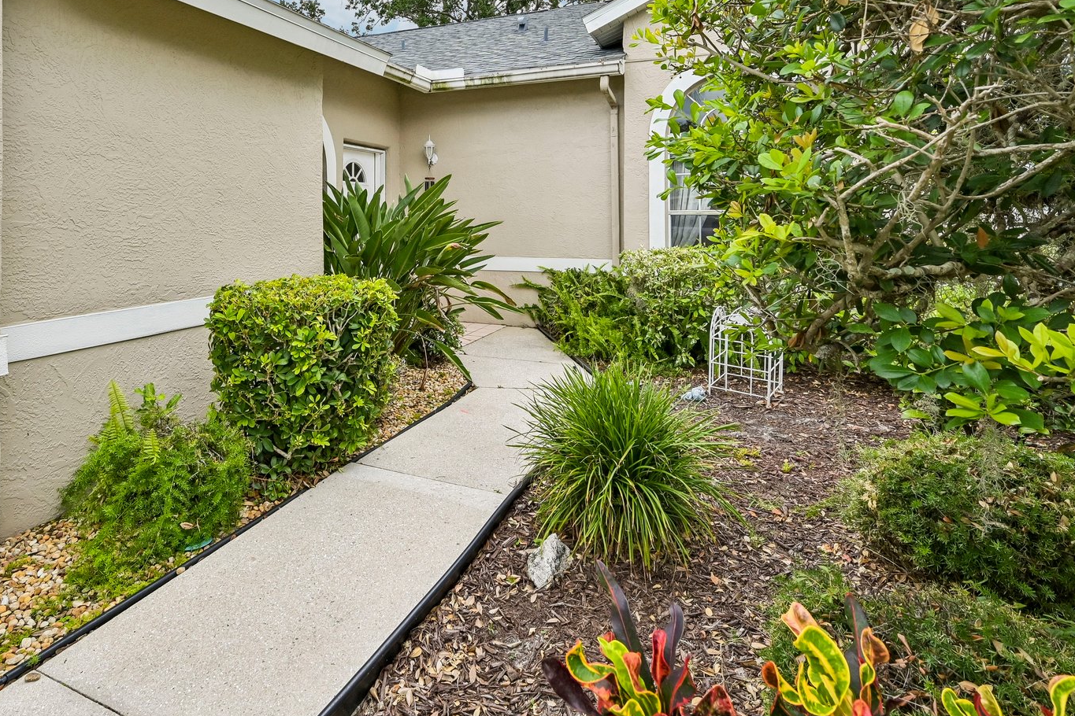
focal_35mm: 21
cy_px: 198
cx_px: 456
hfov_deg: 80.7
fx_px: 627
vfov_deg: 57.1
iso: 400
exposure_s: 1/500
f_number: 8
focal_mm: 14
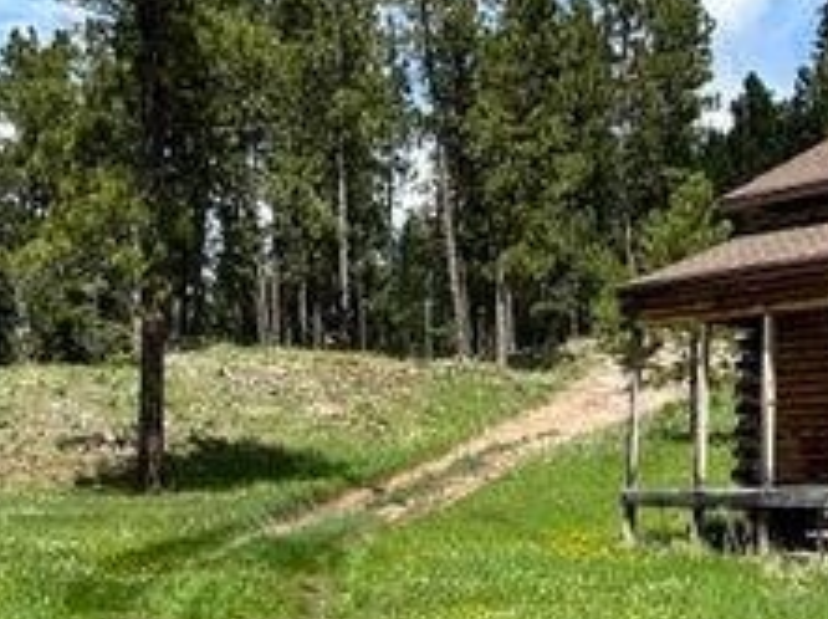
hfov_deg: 19.7
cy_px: 440
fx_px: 2389
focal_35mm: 100
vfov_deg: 14.7
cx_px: 446
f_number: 1.5
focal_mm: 5.7
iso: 50
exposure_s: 1/3356
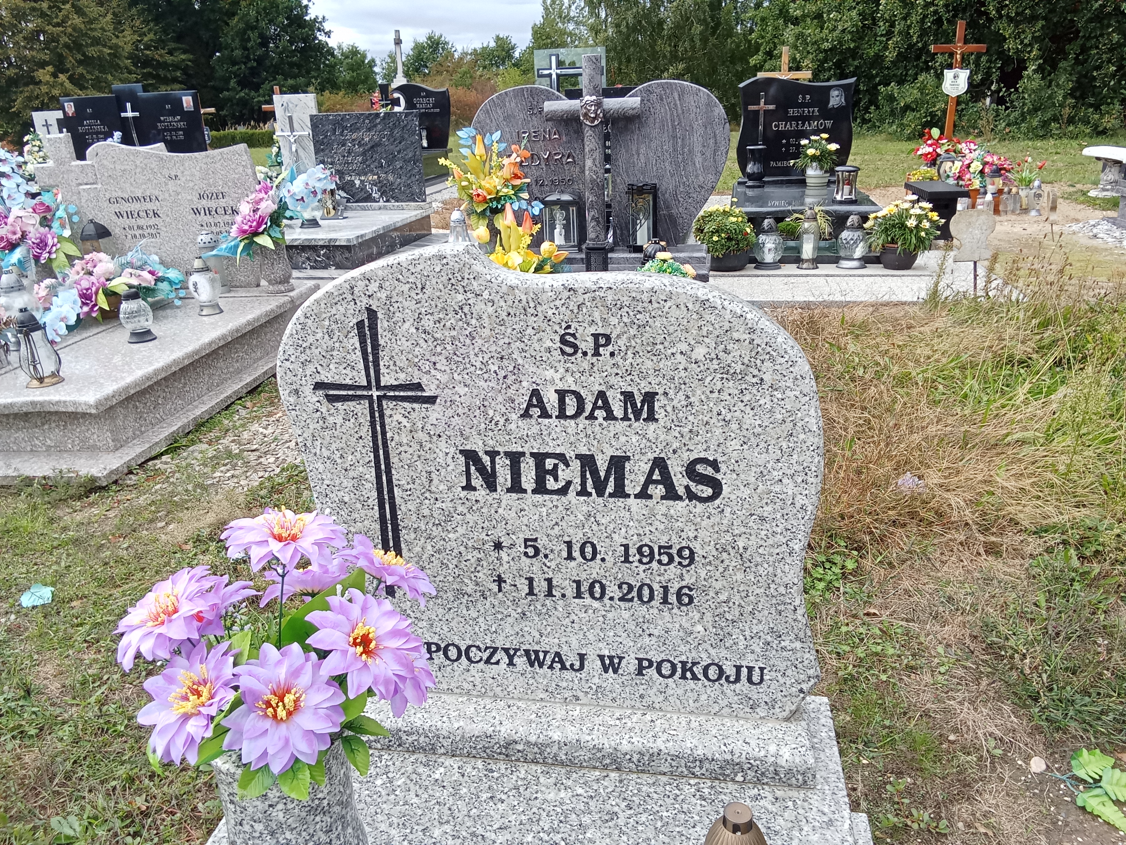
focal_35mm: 27
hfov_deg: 65.3
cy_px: 422
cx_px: 563
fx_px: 878
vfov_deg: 51.4
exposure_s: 1/538
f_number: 2
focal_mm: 2.79
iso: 102
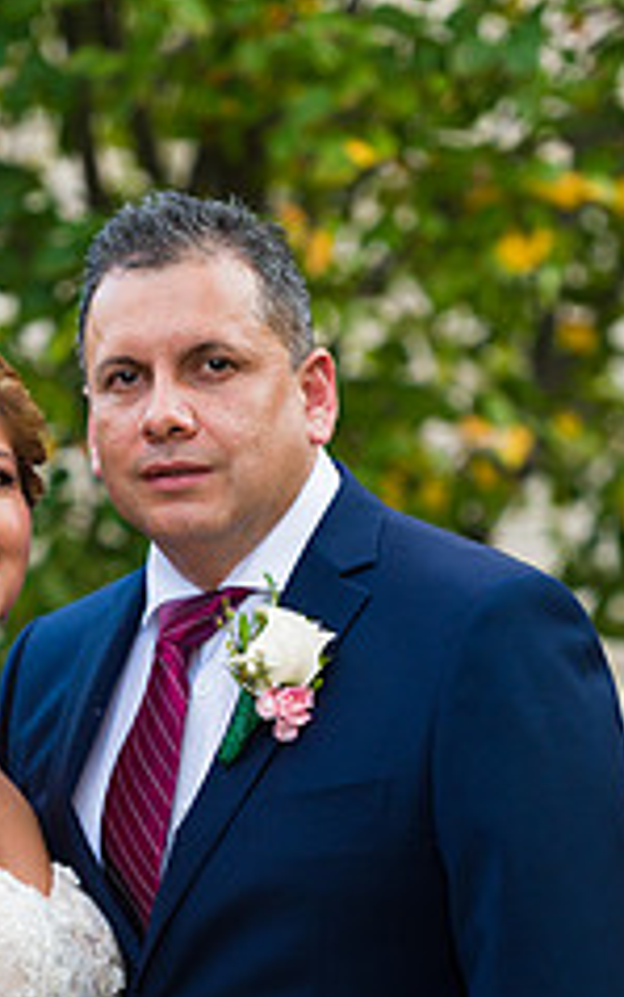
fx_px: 7311
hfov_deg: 4.9
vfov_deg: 7.8
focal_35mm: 269
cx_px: 161
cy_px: 788
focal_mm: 140
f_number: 3.2
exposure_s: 1/320
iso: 200
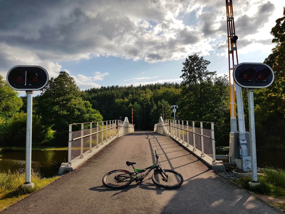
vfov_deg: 53.1
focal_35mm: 26
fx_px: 214
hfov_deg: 67.3
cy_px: 107
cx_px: 142
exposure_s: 1/3992
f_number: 1.7
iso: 40
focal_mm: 4.2
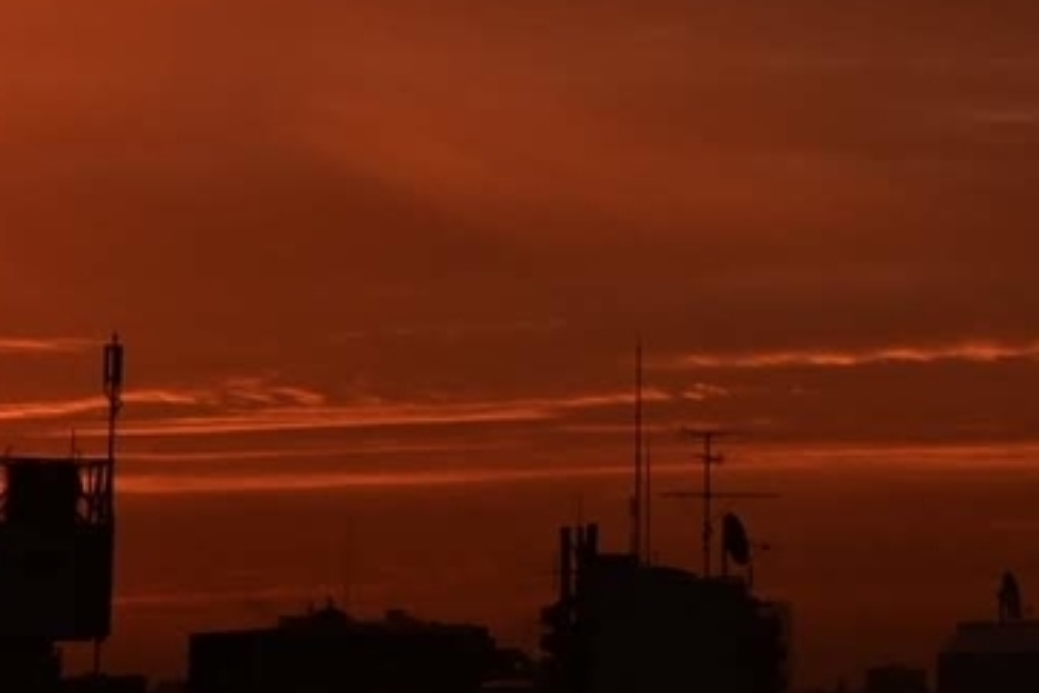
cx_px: 673
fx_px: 3794
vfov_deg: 10.1
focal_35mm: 131
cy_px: -306
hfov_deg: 15.6
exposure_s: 1/125
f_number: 10
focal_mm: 26.5
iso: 500
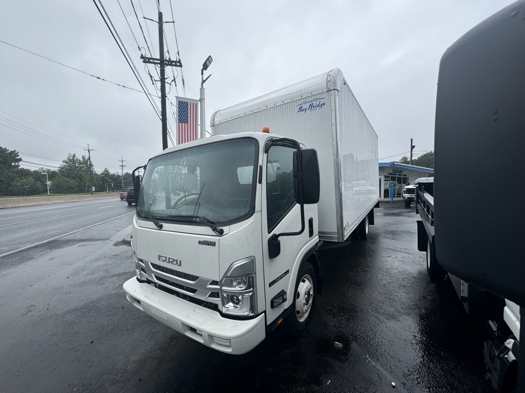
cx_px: 262
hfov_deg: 102.1
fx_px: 212
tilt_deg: -1.3
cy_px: 196
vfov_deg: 85.7
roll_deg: -0.6
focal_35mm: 14
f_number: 2.2
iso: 50
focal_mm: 2.22
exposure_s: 1/1395
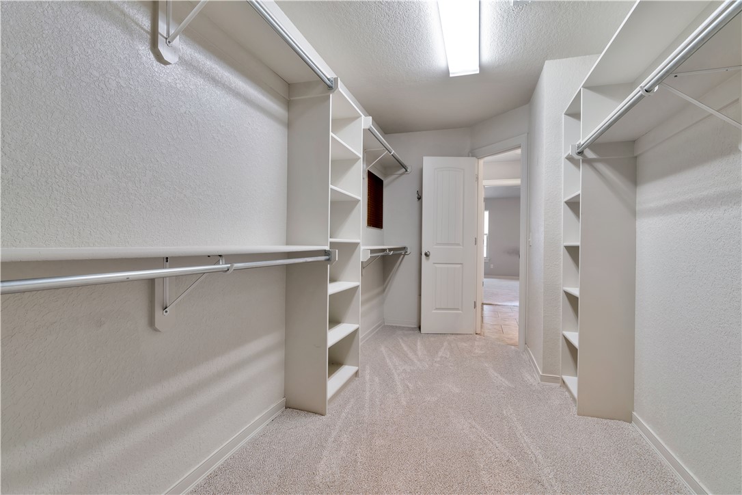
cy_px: 248
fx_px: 330
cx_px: 371
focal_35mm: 16
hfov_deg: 96.7
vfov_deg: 73.7
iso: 160
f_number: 7.1
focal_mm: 16
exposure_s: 1/1.25
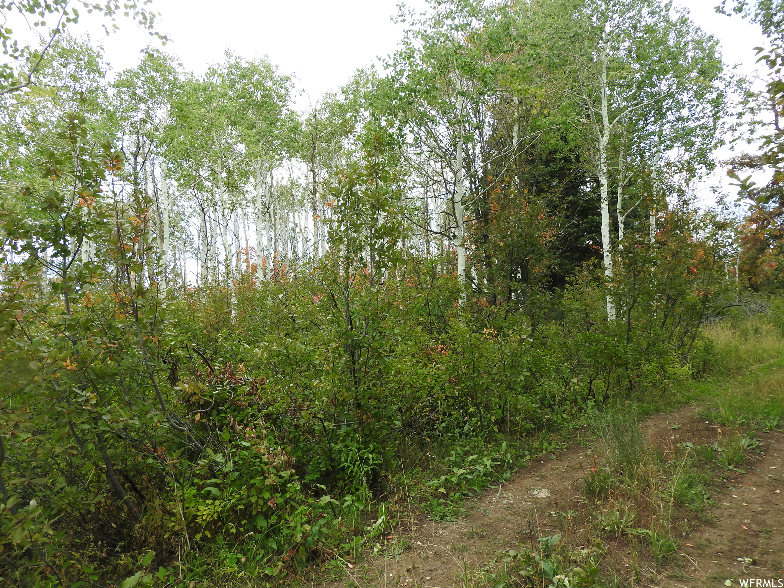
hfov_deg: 71.6
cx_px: 392
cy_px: 294
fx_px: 544
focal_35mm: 24
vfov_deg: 56.8
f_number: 3.3
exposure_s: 1/320
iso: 100
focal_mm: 4.3
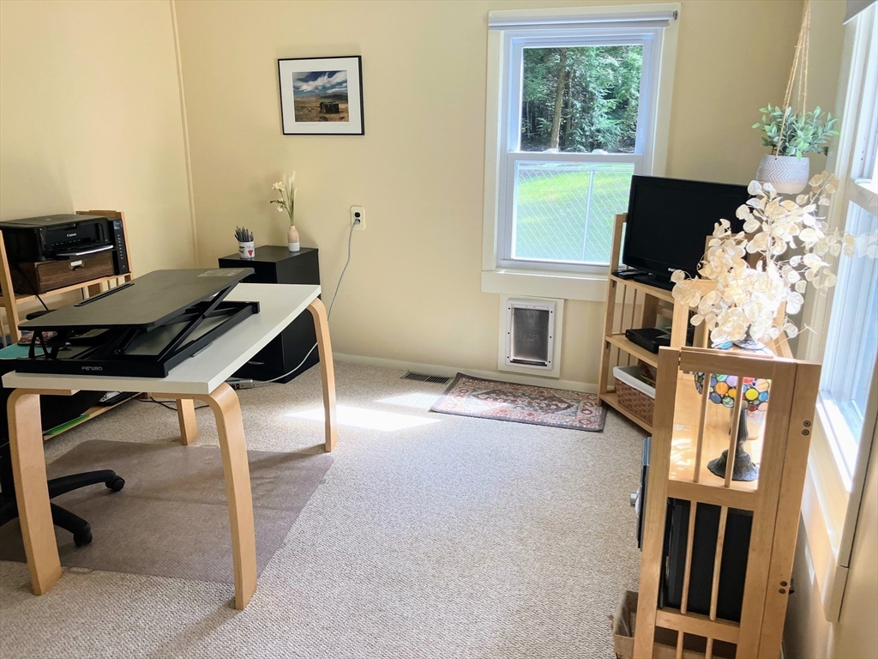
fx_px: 710
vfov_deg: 49.7
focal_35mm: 28
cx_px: 439
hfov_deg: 63.4
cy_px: 330
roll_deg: -0.4
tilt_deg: -15.5
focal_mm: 3.99
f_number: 1.8
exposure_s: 1/121
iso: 64
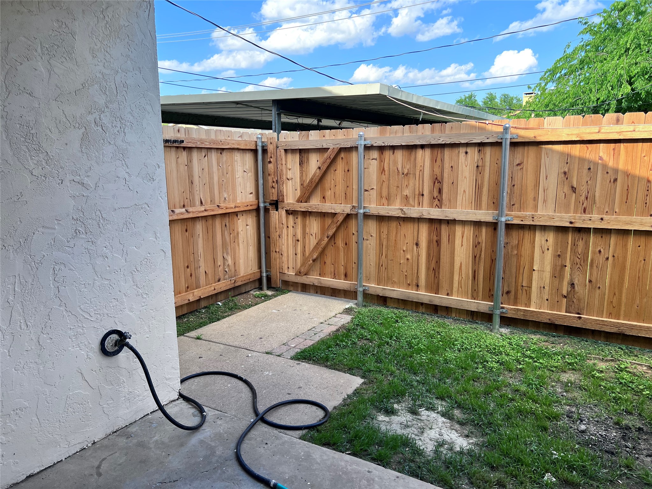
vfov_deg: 53.1
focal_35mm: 26
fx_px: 490
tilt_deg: -10.1
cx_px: 326
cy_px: 244
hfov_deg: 67.3
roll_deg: +0.0
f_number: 1.5
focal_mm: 5.7
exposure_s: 1/658
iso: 50
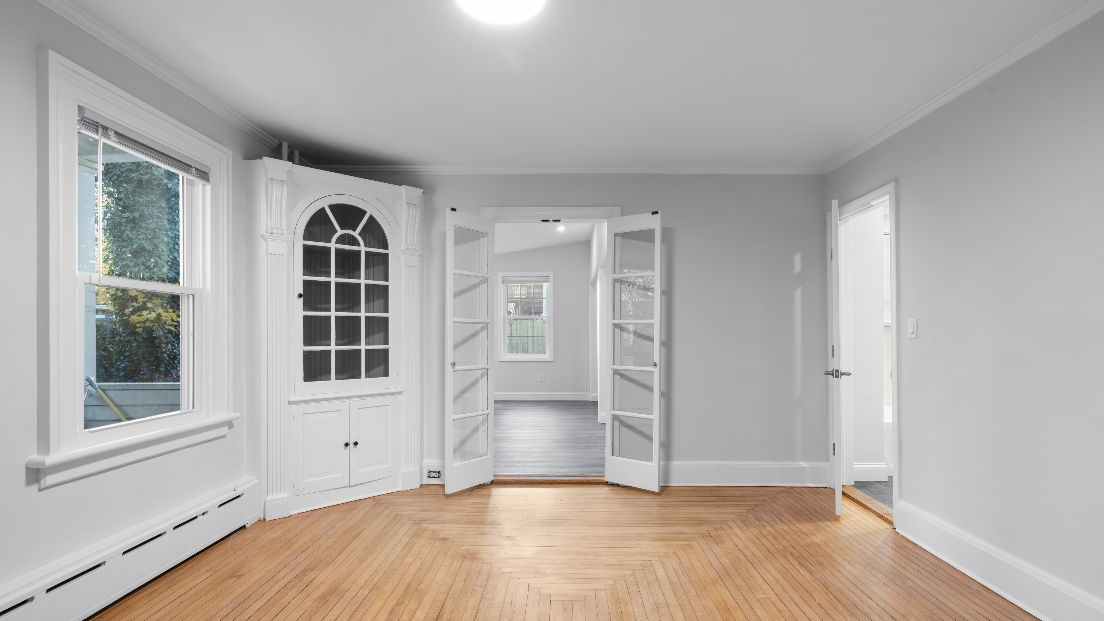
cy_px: 337
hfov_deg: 95.9
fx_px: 498
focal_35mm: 17
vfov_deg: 63.8
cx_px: 558
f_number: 10
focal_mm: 16
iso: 200
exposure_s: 3.2
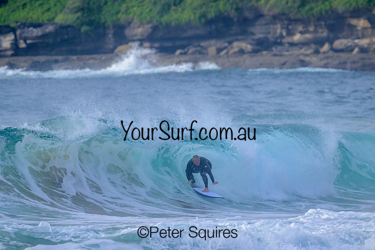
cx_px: 188
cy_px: 125
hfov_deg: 2.6
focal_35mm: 800
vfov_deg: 1.7
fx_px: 8335
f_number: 11
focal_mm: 800
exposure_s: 1/2000
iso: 1600
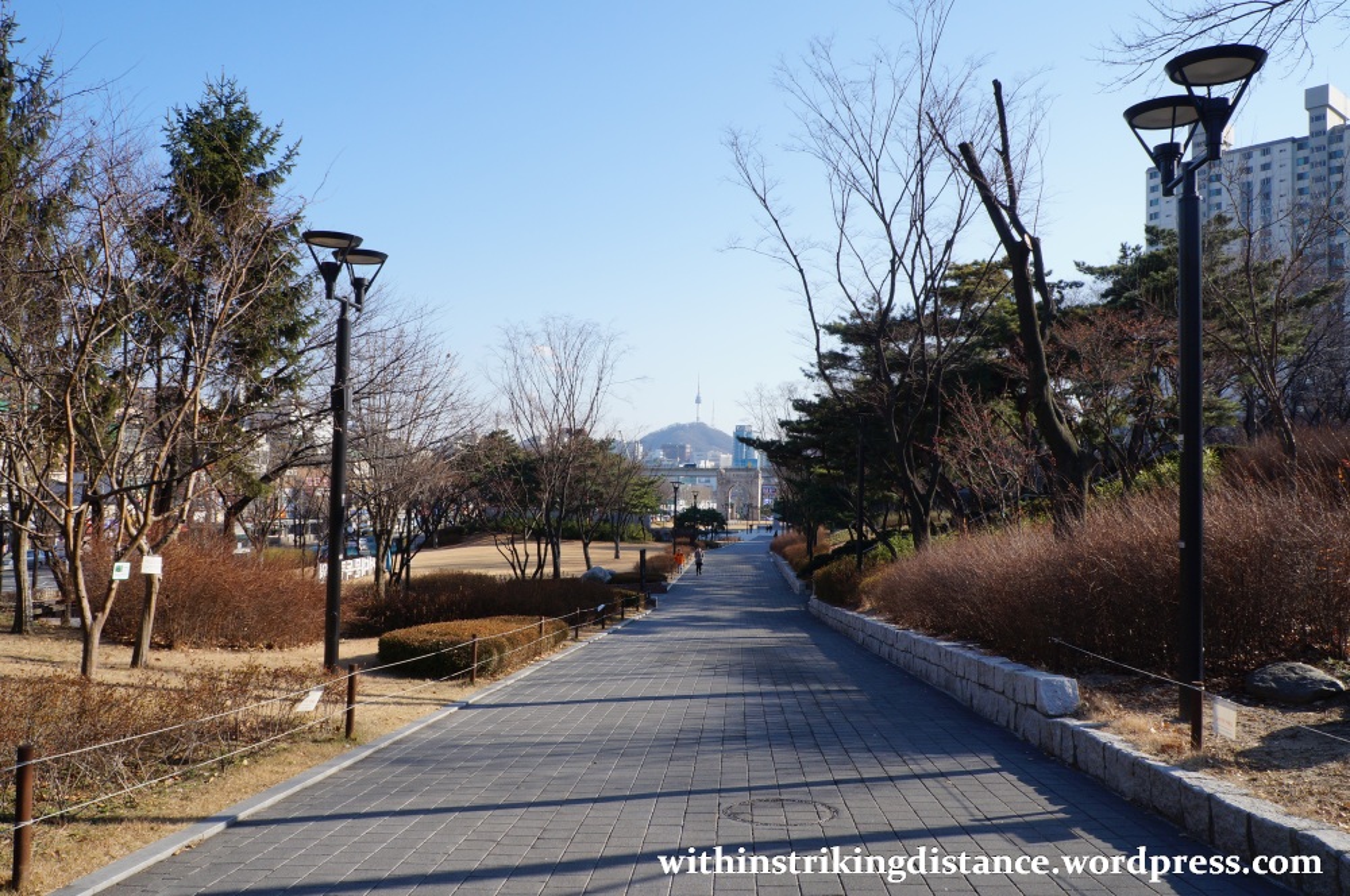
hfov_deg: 67.4
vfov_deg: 47.8
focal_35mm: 27
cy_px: 448
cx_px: 675
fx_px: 1011
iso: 200
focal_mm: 18
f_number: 13
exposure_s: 1/160
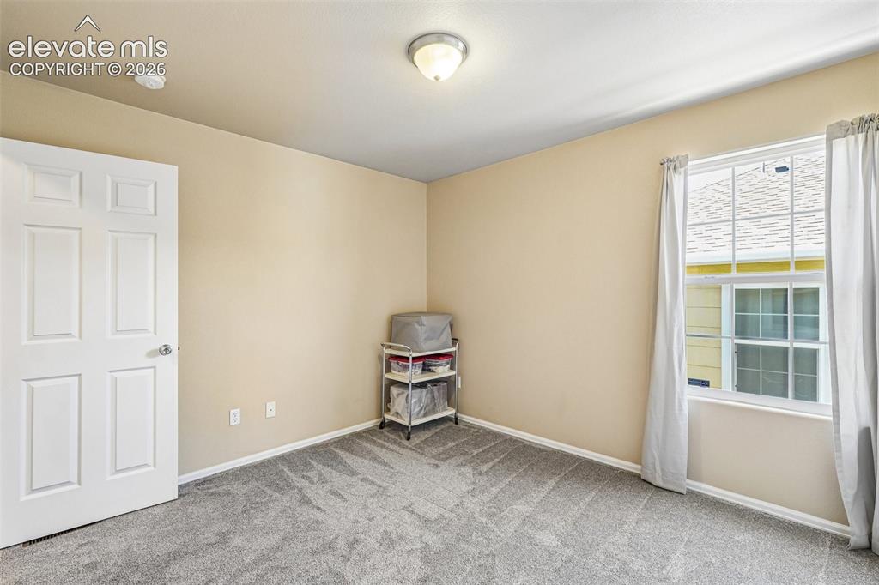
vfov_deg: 77.3
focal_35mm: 15
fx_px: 366
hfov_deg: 100.4
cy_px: 292
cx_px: 440
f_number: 8
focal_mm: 10
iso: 800
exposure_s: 1/4
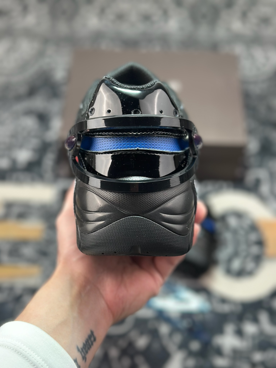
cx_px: 138
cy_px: 184
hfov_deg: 30.3
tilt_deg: -55.0
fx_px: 510
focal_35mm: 48
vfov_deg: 39.7
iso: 80
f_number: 1.78
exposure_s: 1/218
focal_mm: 6.86
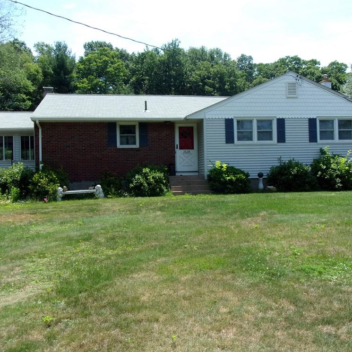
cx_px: 178
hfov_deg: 48.4
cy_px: 172
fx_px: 391
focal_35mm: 34
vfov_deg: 48.4
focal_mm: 5.1
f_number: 10.8
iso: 200
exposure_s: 1/140
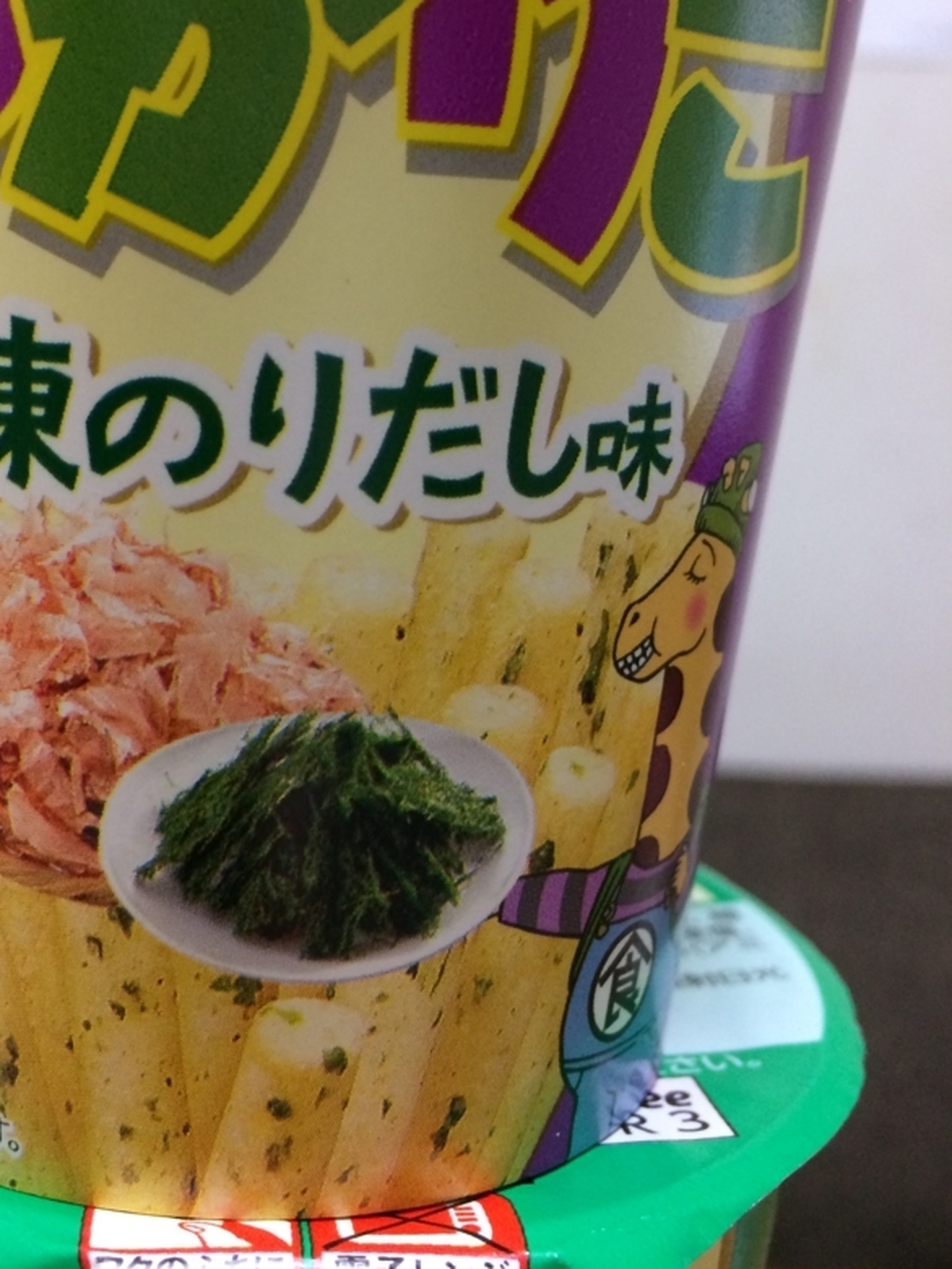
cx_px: 330
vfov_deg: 48.4
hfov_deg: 37.4
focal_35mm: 38
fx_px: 1393
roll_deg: -0.6
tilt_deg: -4.5
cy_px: 458
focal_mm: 4.15
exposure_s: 1/33
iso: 200
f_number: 2.2
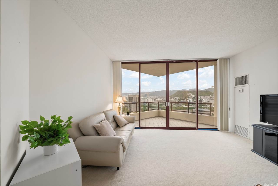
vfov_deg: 90.1
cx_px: 139
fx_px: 93
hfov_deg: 112.6
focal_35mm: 12
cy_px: 93
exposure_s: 1/2
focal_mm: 12
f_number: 9
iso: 100
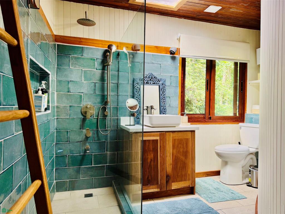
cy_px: 107
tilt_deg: -0.1
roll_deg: -0.3
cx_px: 142
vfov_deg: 56.8
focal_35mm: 24
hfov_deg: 71.6
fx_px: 198
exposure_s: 1/130
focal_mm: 6.76
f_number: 1.78
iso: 125
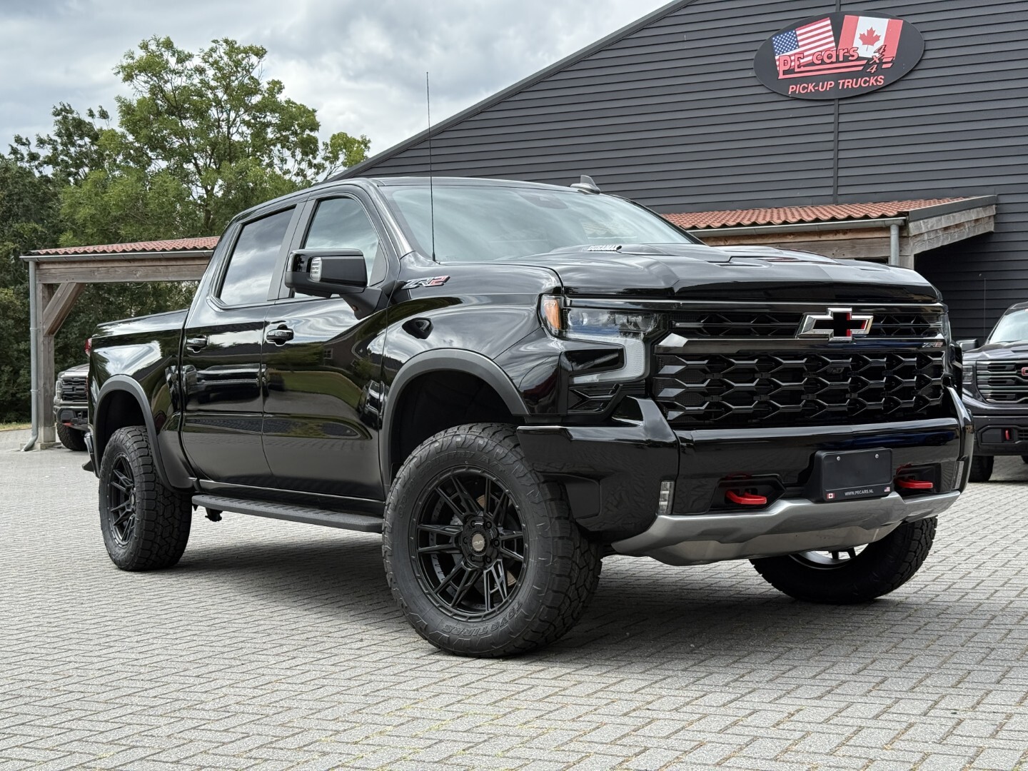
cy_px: 386
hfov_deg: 39.7
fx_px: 1425
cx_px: 514
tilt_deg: -1.5
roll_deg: -0.7
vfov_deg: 30.3
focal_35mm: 48
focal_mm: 6.76
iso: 80
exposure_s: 1/1715
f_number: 1.78
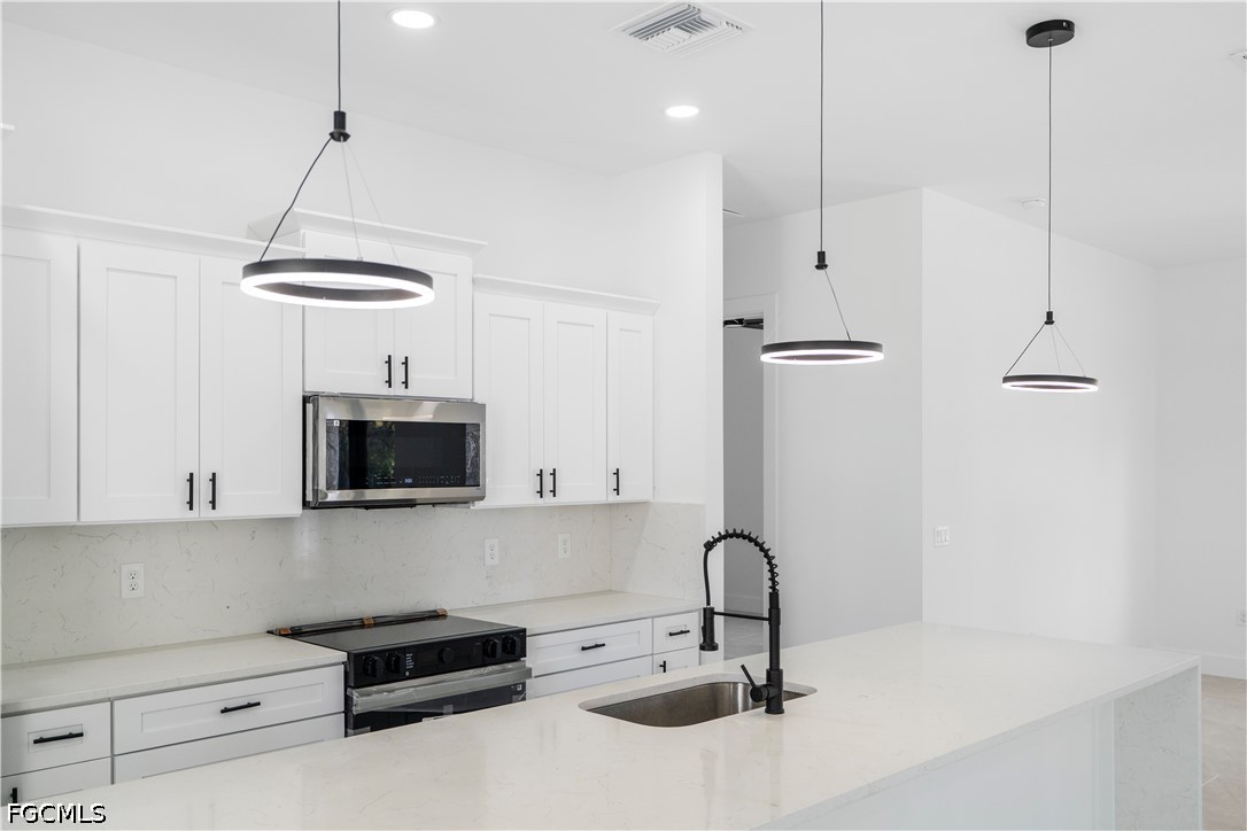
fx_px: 1004
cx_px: 624
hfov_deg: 63.7
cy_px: 416
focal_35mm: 29
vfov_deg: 45.0
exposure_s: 1/160
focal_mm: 29
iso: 250
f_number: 4
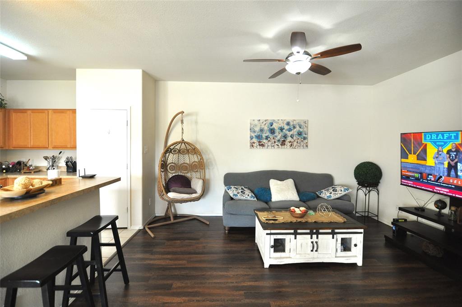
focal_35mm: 16
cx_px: 231
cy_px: 154
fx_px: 211
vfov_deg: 71.9
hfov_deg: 95.1
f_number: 4
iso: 800
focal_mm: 11
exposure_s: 1/60
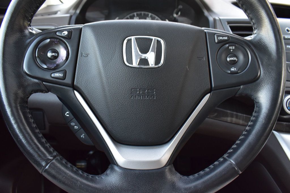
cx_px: 145
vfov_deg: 47.9
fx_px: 217
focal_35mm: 27
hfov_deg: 67.4
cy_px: 96
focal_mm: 18
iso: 800
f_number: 6.3
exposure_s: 1/15
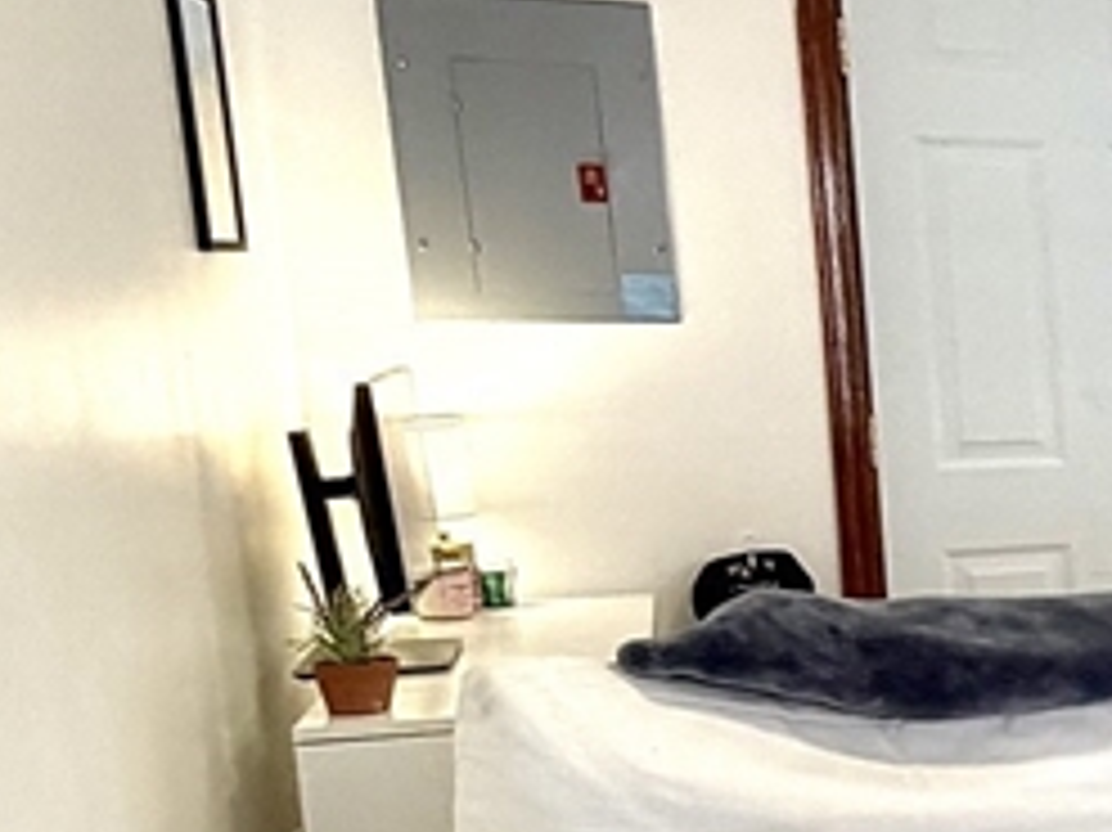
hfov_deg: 23.2
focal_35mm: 58
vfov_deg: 25.0
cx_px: 1850
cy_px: 603
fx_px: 1862
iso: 200
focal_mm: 2.22
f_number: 2.2
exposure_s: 1/120
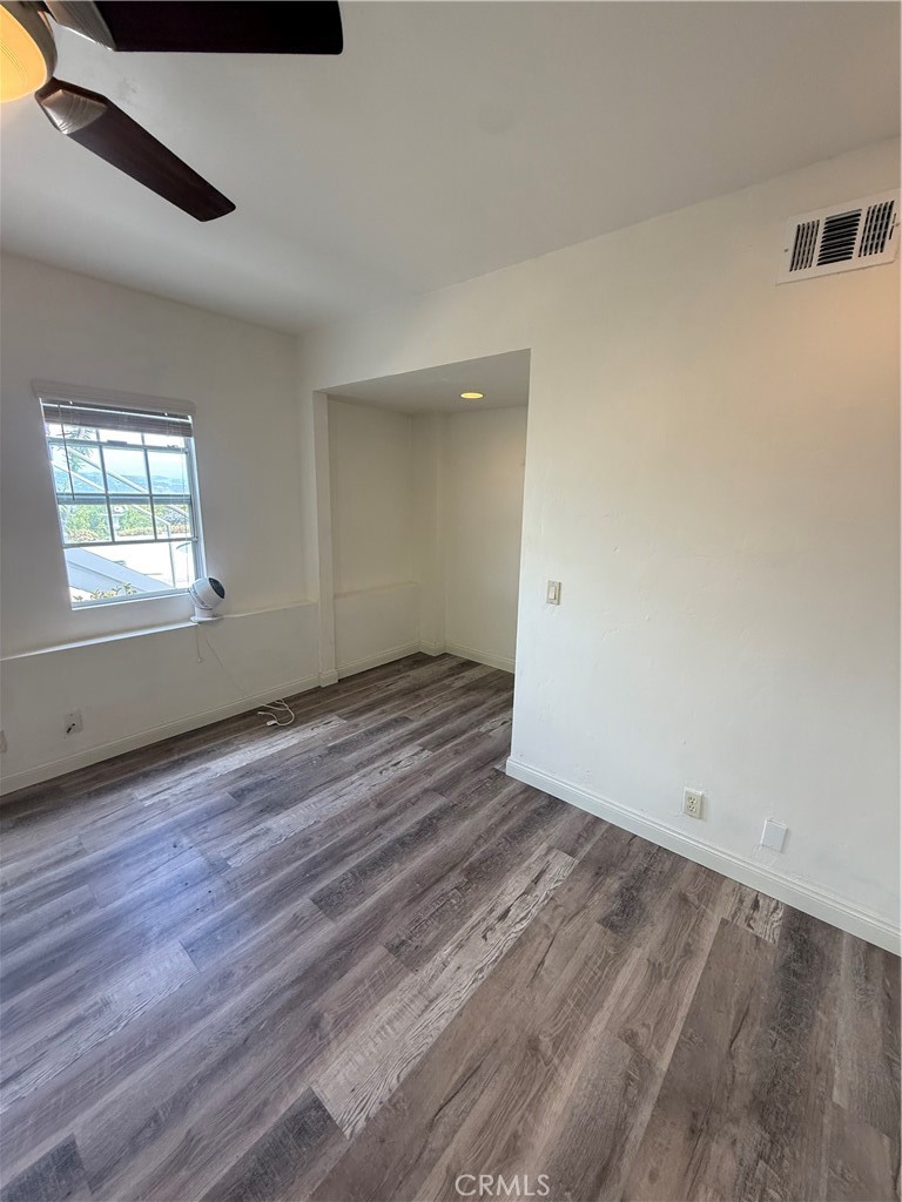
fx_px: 486
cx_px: 451
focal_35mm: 14
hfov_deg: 85.7
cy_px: 601
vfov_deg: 102.1
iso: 250
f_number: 2.2
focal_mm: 2.22
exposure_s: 1/120
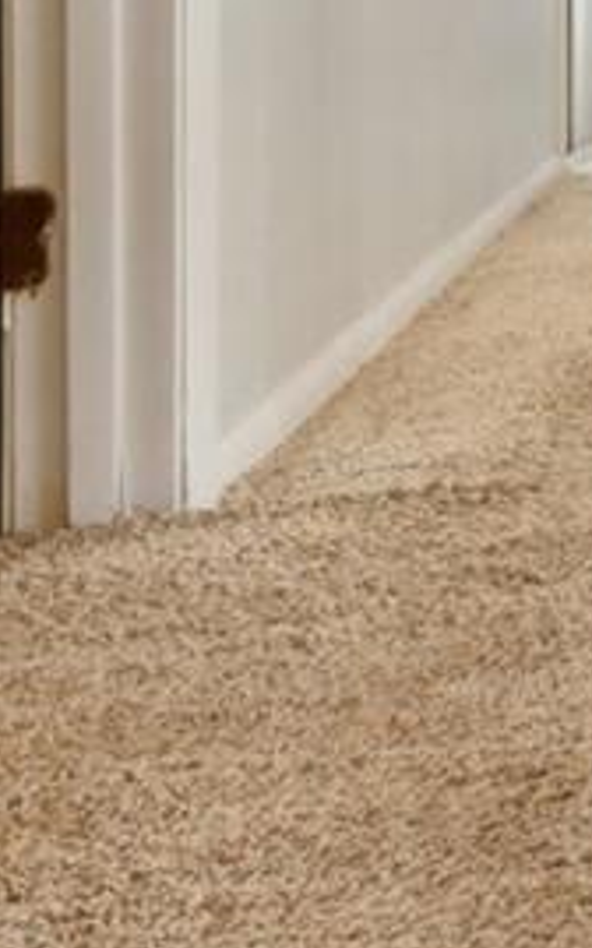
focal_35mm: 91
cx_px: 2449
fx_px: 2350
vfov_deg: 21.2
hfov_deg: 7.9
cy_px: -187
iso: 640
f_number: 8
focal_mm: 15
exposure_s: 1/25
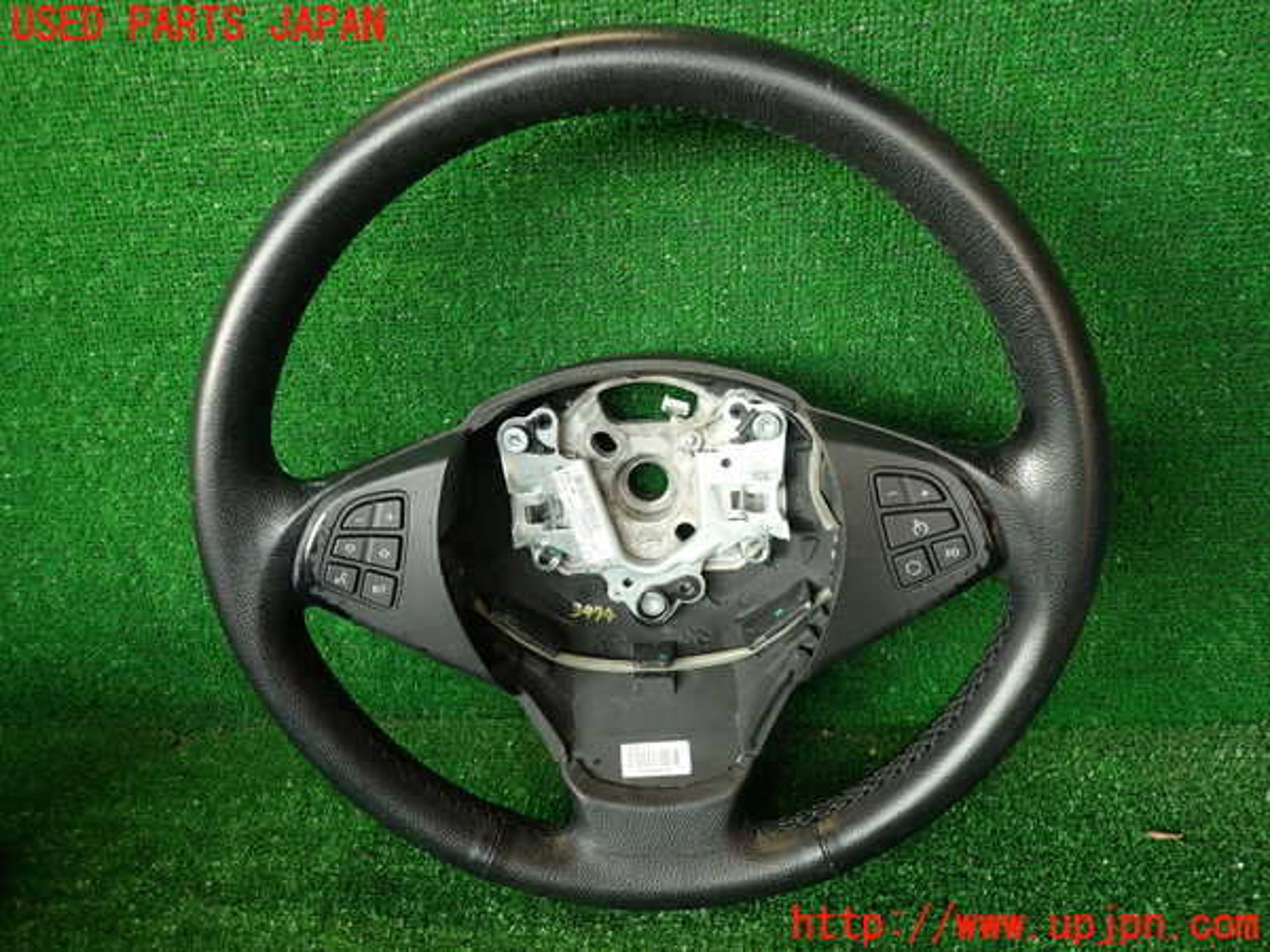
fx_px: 917
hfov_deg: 69.4
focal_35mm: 25
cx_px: 635
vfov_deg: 54.9
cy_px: 476
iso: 125
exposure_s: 1/60
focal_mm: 4.5
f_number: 2
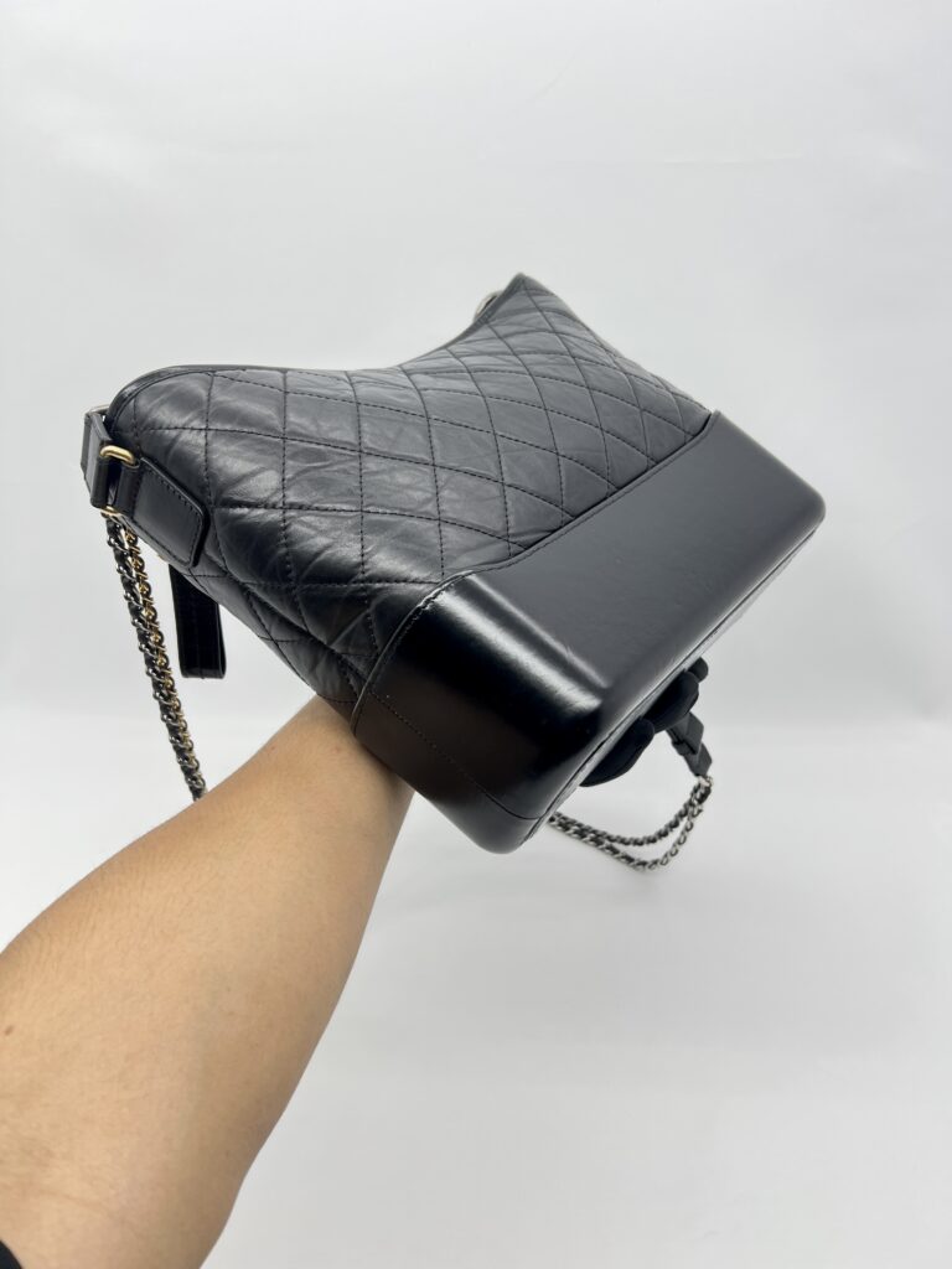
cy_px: 634
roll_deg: -0.4
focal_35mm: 26
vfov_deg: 67.3
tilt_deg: -28.5
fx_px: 953
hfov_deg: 53.1
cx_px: 476
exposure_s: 1/100
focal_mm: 5.7
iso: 40
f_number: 1.5
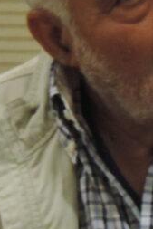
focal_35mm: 1158
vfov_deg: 1.8
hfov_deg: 1.2
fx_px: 7372
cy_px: 147
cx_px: 124
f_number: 4.7
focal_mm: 49
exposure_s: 1/30
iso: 800
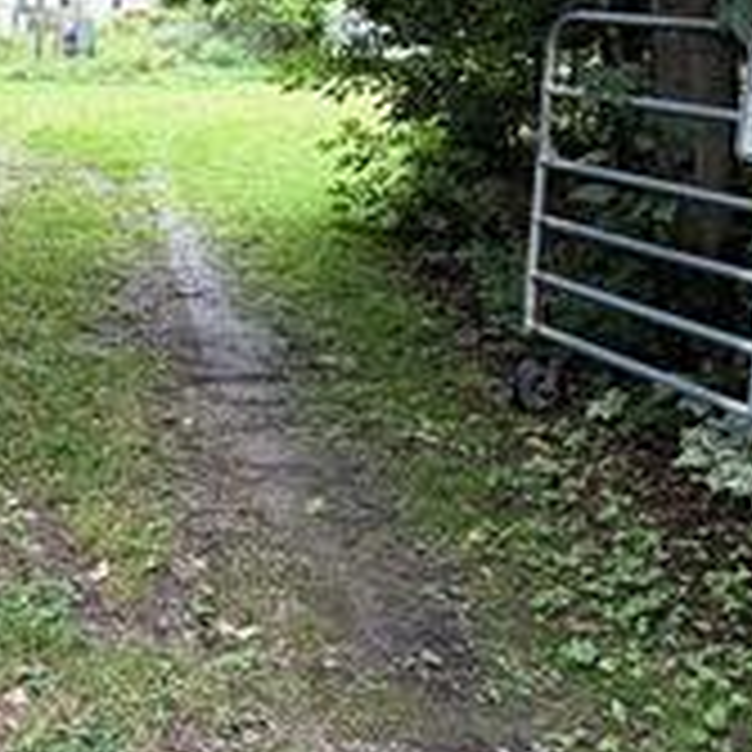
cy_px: 167
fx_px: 1401
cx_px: 27
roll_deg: -2.2
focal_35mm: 57
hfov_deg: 28.5
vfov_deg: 29.5
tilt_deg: -5.4
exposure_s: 1/121
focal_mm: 2.22
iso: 80
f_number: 2.2
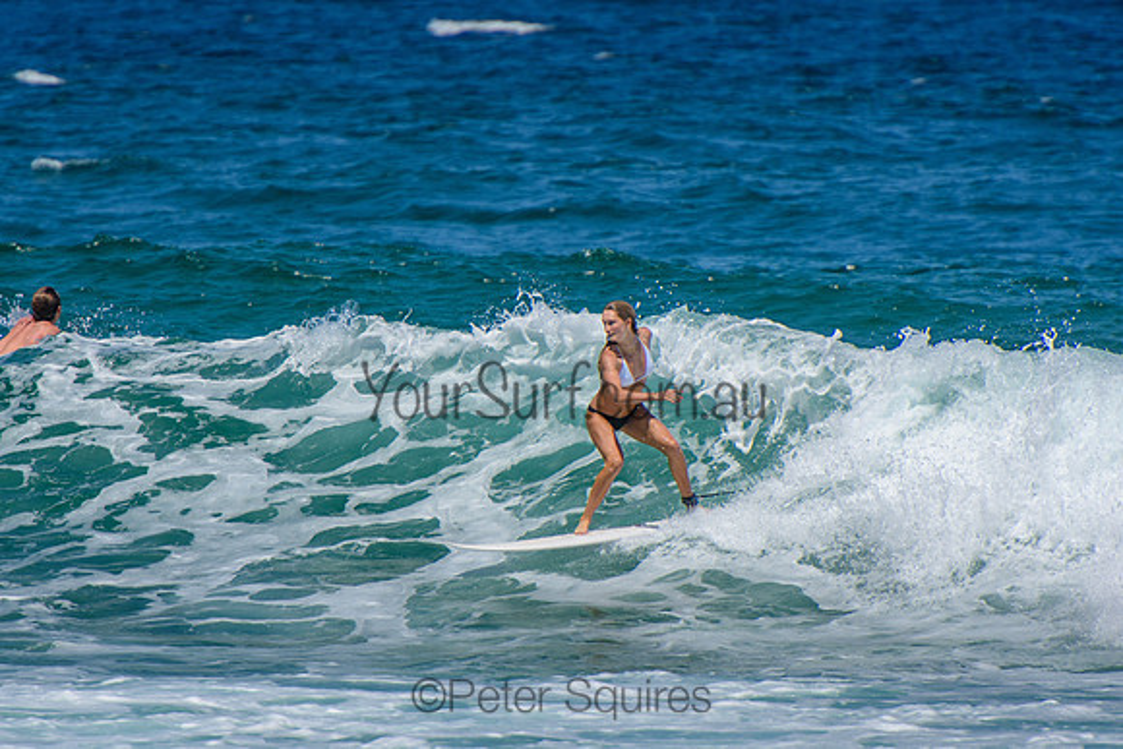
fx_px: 18720
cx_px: 562
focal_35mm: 600
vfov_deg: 2.3
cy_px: 374
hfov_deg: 3.4
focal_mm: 400
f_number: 5.6
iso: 200
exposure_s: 1/2000
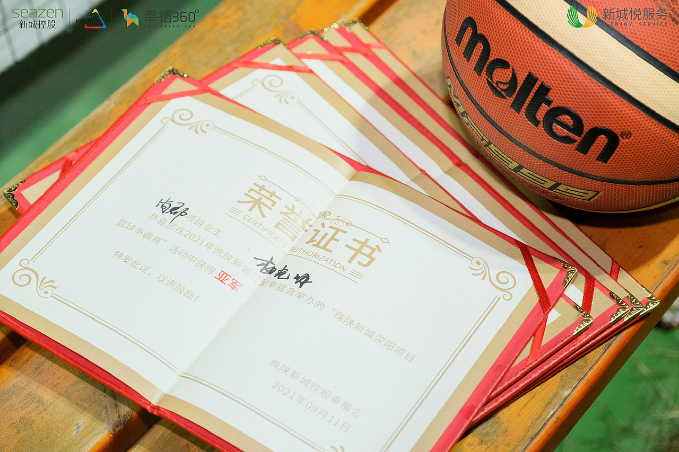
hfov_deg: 24.5
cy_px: 226
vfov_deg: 16.5
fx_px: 1565
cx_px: 340
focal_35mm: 83
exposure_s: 1/250
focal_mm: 55
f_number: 2.8
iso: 2000
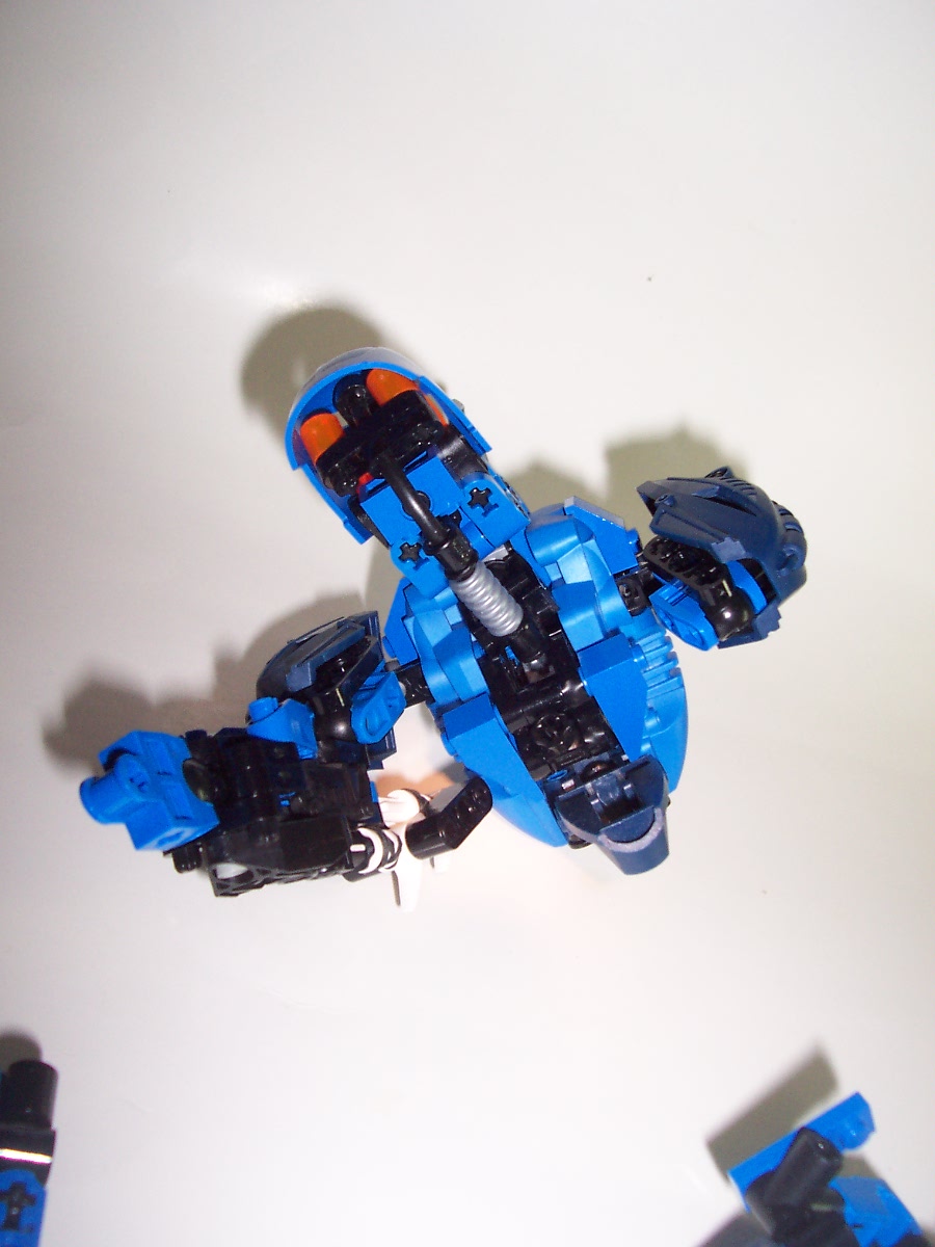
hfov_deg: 38.7
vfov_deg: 50.1
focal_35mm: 37
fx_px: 1333
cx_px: 468
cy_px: 624
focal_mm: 5.6
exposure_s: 1/60
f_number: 2.8
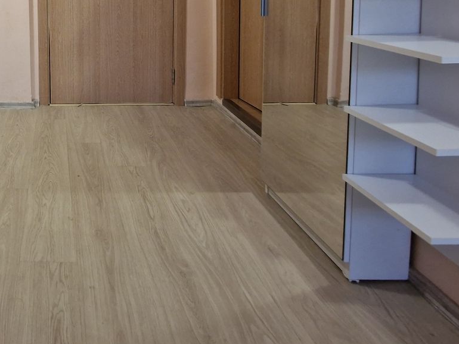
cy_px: 4
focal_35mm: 27
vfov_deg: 44.2
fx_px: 358
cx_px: 34
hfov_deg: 55.3
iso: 640
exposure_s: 1/30
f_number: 2.2
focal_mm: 2.2
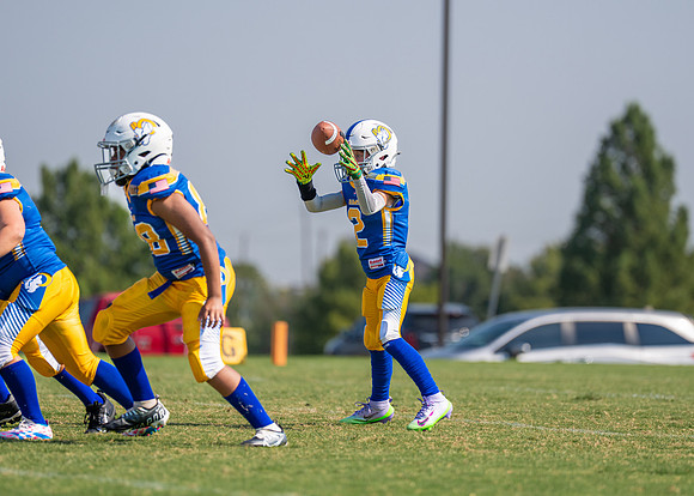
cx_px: 386
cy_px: 253
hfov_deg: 7.3
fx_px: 5429
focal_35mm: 276
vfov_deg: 5.2
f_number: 2.8
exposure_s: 1/3200
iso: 160
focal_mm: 200
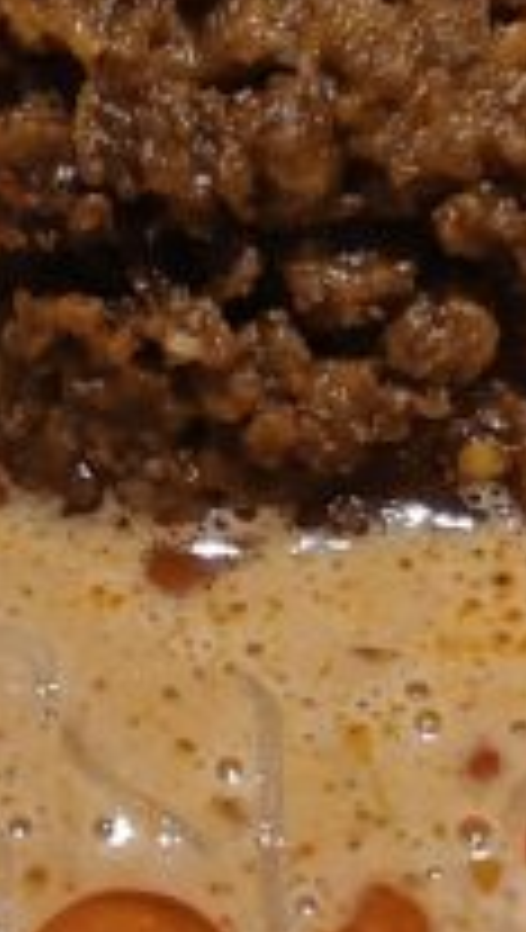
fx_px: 3459
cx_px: 463
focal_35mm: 140
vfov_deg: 15.3
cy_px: 266
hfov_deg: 8.7
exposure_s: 1/60
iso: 160
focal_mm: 3.86
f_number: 1.8
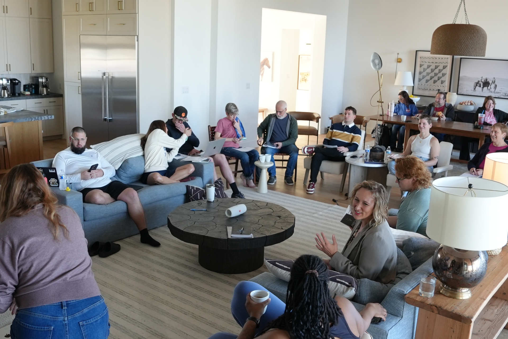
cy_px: 170
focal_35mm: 36
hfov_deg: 53.1
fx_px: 508
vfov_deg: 36.9
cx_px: 254
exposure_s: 1/160
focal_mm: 24
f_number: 4
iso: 1600
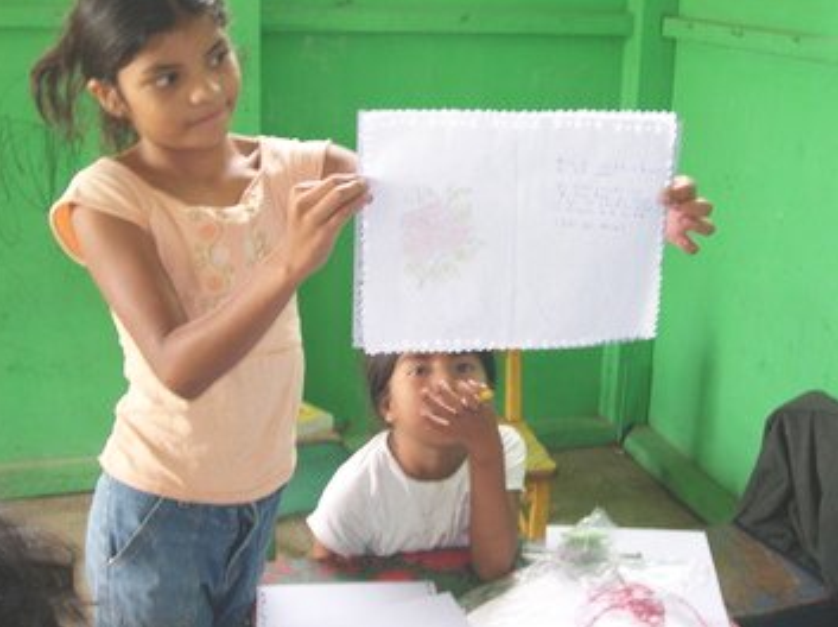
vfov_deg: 30.2
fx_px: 1161
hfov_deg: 39.7
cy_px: 318
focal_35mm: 48
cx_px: 413
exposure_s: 1/5.1
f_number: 3.1
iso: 102
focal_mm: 10.1
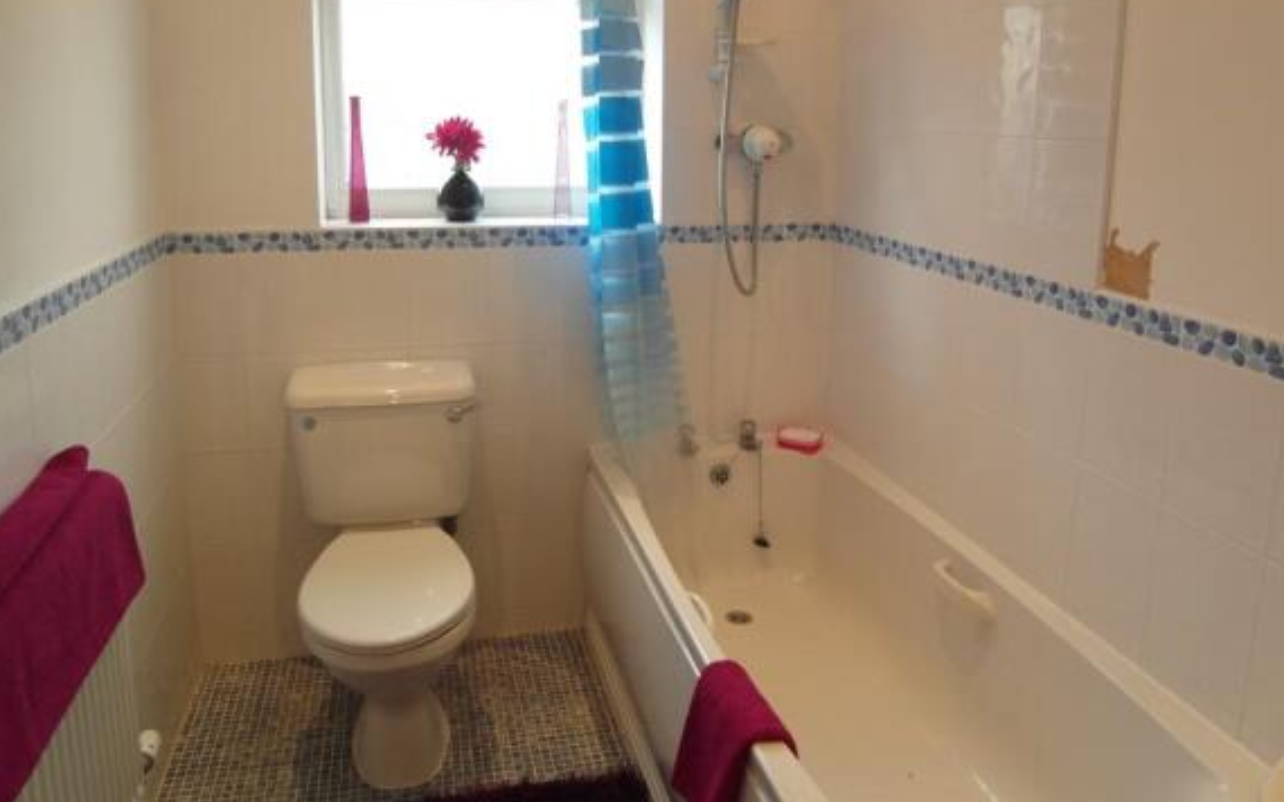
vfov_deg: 47.3
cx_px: 645
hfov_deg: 70.4
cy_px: 321
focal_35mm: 26
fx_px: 910
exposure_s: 1/45
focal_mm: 4.4
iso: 100
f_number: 2.8
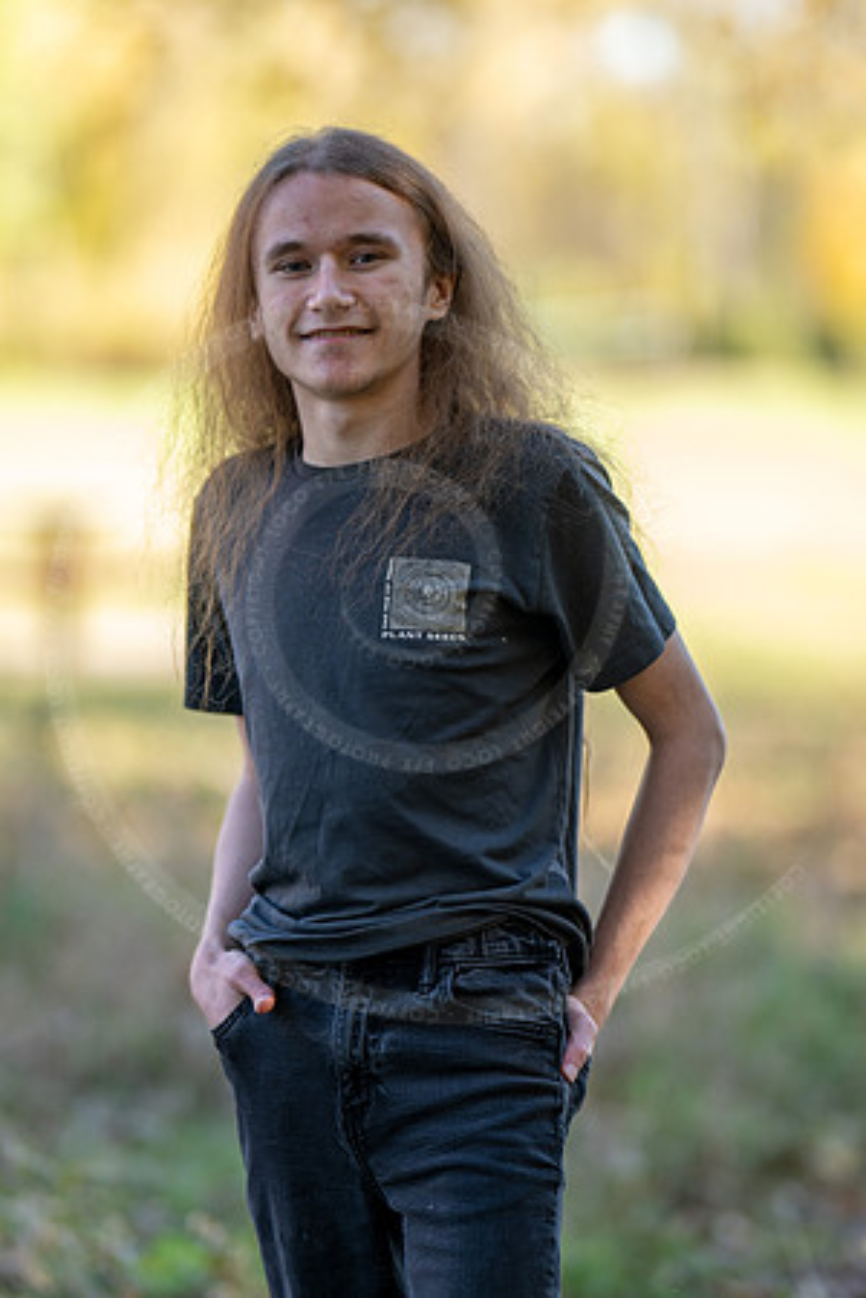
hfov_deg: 10.8
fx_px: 4582
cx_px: 433
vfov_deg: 16.1
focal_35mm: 127
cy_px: 649
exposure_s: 1/500
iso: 80
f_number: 1.2
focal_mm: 85
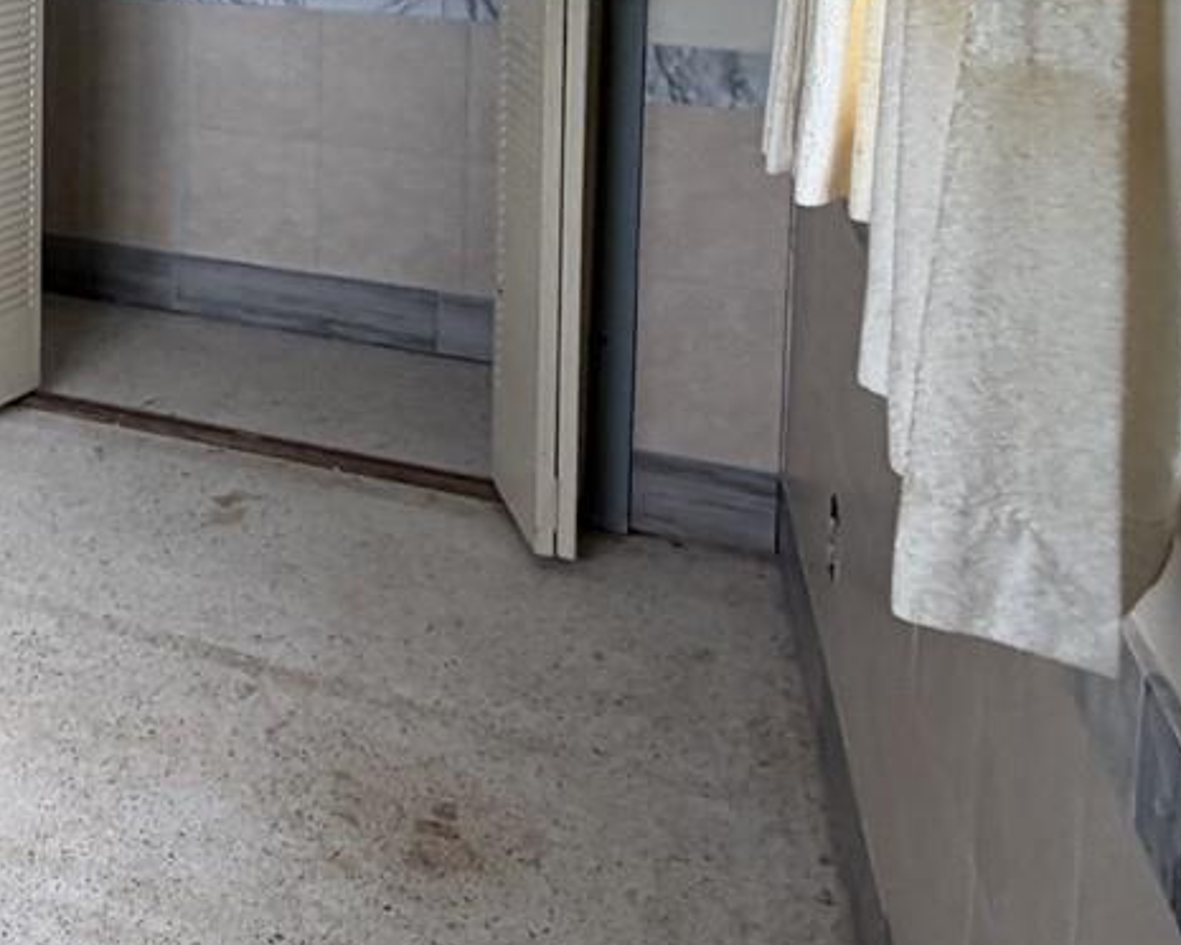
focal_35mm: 47
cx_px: -287
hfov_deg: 31.9
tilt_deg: -3.7
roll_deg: +0.6
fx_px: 1643
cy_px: -178
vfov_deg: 28.2
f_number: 2.2
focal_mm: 2.22
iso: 160
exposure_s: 1/121
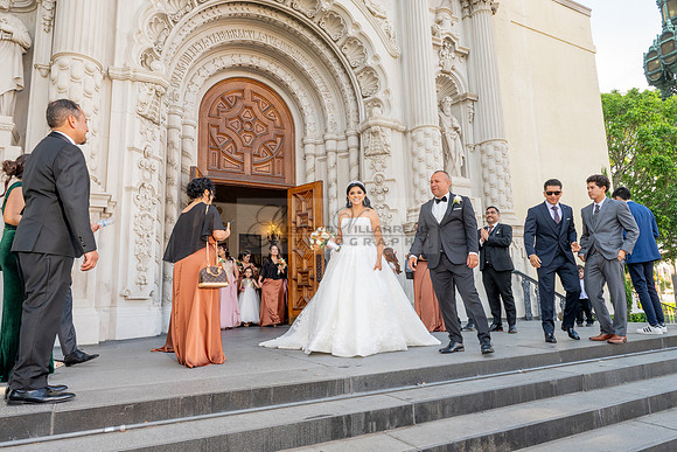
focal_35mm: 24
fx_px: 451
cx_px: 338
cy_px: 226
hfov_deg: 73.7
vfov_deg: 53.2
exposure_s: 1/200
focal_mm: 24
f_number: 9
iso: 1000
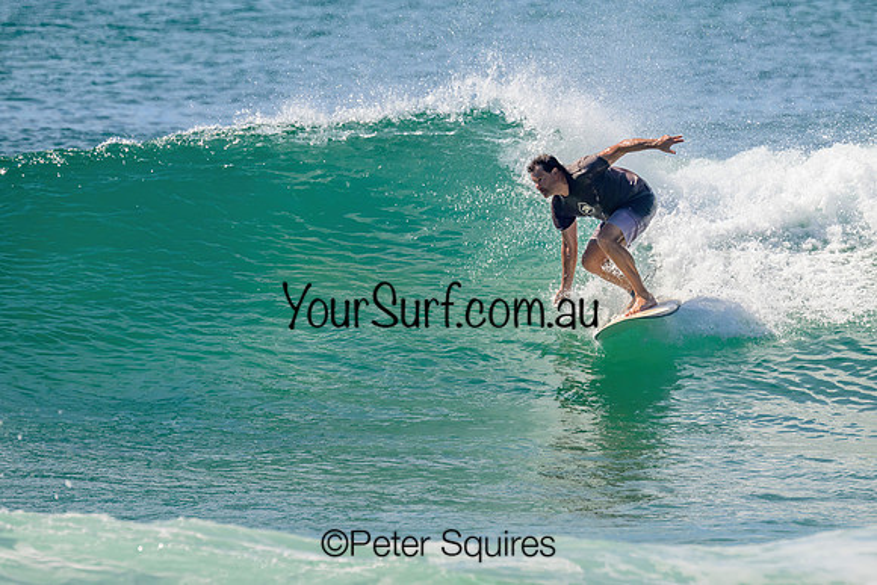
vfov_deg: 1.9
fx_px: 17258
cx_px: 557
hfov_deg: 2.9
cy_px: 224
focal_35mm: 708
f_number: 11
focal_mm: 540
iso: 560
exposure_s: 1/2000
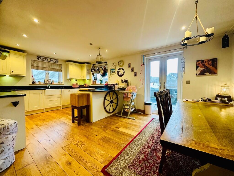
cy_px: 88
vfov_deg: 85.7
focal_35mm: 14
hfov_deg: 102.1
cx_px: 117
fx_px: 95
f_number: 2.2
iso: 250
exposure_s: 1/50
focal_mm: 2.22
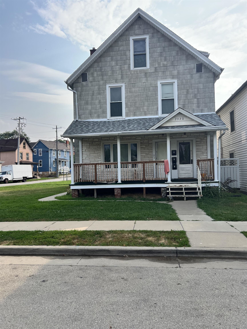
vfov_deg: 67.3
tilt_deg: +2.6
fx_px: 247
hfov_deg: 53.1
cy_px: 164
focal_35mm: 26
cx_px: 124
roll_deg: +1.5
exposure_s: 1/2165
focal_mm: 5.7
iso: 50
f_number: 1.5
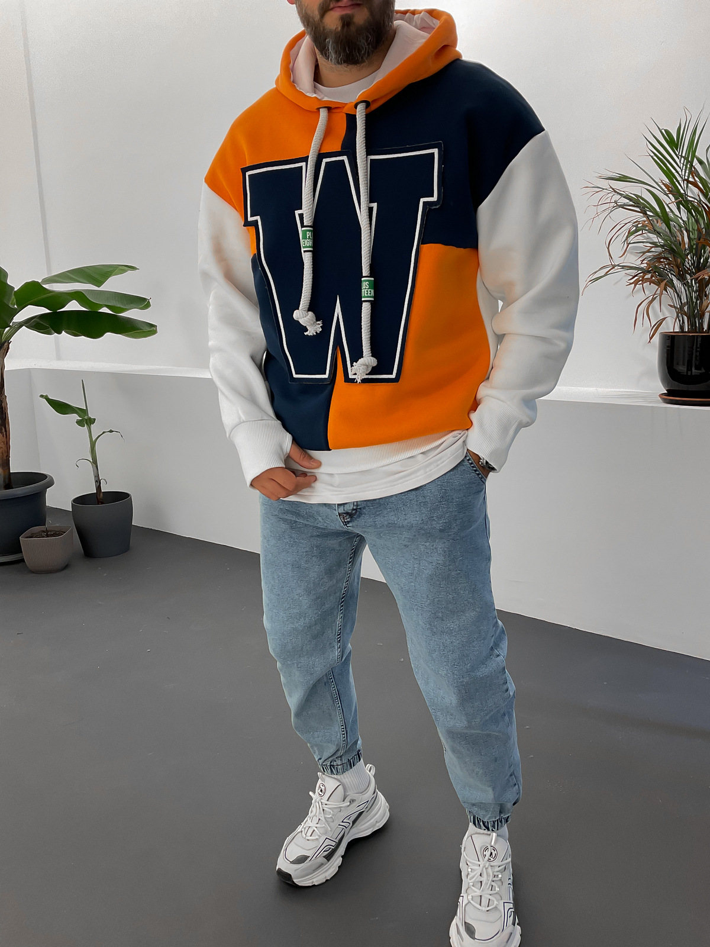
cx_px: 355
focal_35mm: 29
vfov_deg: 61.7
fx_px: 793
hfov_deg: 48.2
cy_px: 474
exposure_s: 1/50
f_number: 1.8
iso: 32
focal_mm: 3
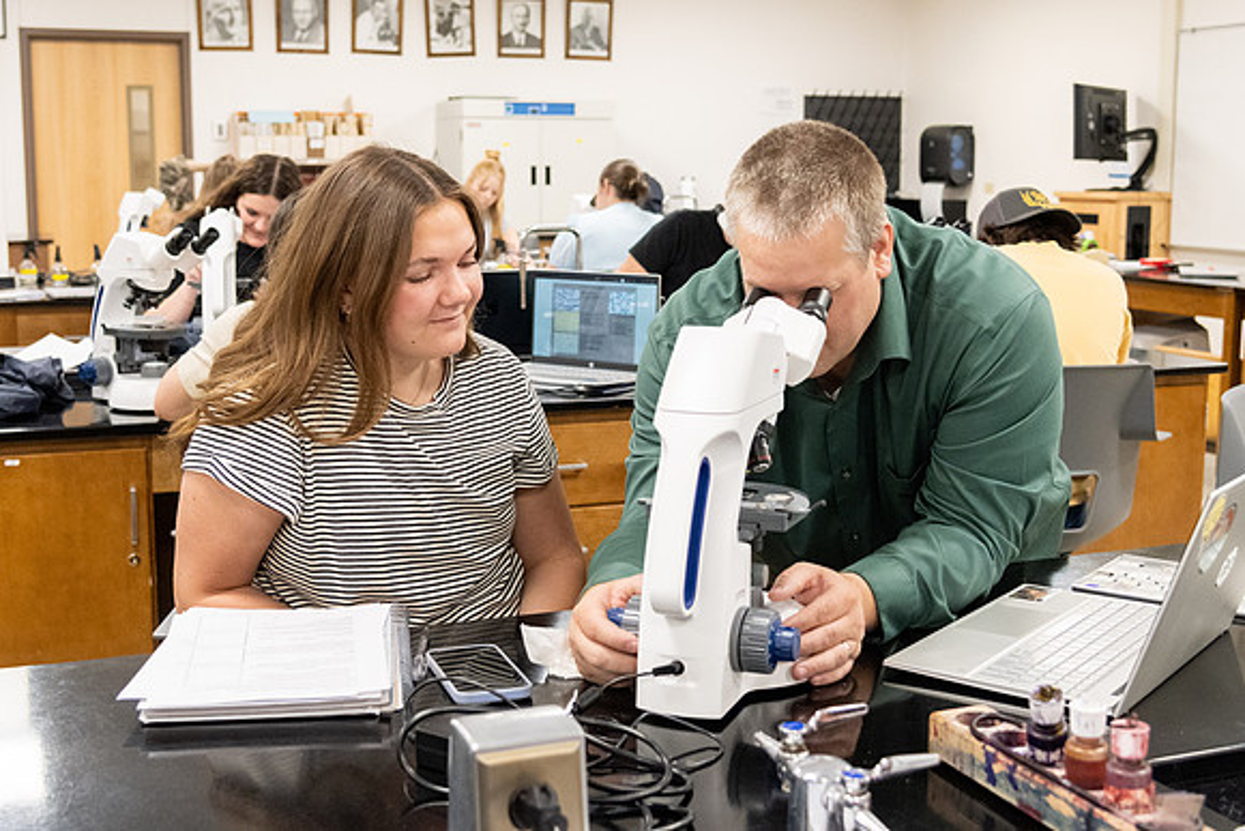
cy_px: 374
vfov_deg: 29.9
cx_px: 613
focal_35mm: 45
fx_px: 1553
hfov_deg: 43.7
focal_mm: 32
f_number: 4
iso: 2000
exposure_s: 1/200
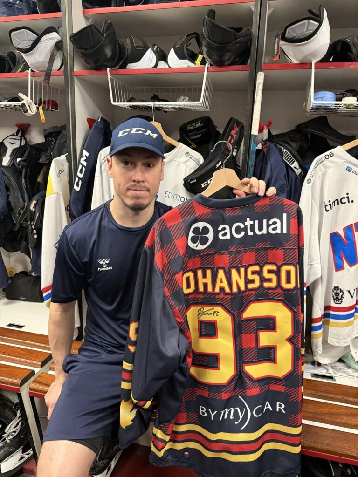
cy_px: 238
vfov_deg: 71.6
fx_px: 331
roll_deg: -1.8
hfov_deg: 56.8
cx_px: 179
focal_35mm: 24
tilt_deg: -12.8
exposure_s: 1/50
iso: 400
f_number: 1.78
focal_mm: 6.76
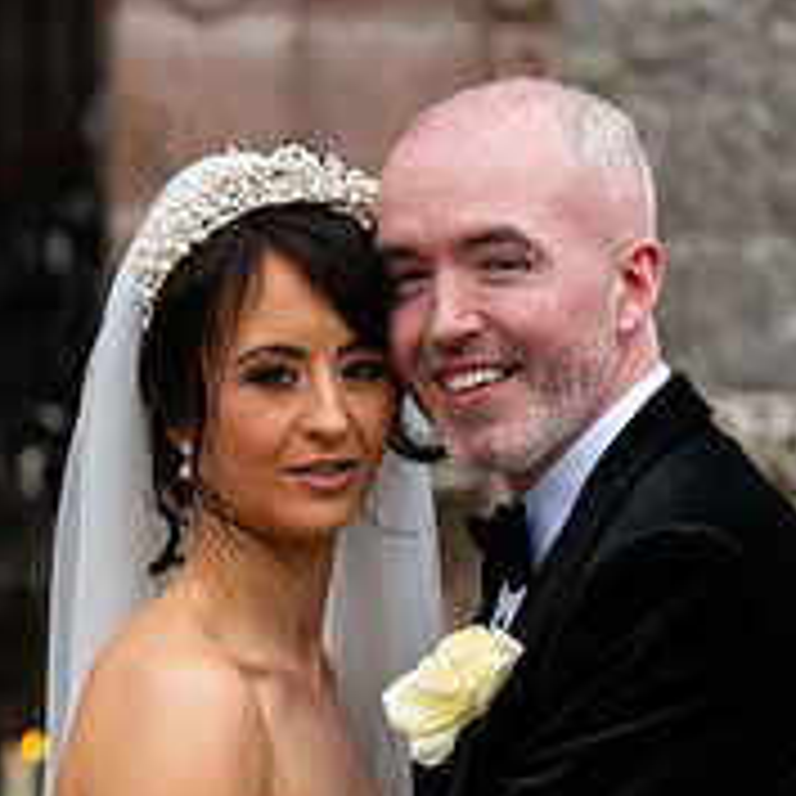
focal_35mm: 227
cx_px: 337
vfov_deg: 7.7
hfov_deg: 7.7
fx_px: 5906
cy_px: 926
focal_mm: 105
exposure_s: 1/160
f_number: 3.5
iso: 160
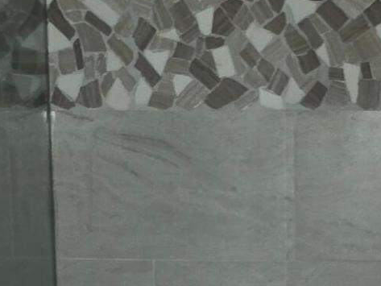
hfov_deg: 14.1
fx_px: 1541
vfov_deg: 10.1
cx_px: 254
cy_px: 500
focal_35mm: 140
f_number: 1.4
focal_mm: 6.5
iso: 80
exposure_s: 1/15.8
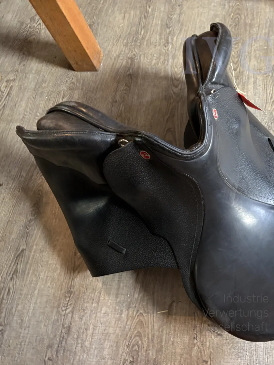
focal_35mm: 35
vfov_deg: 52.6
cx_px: 239
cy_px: 184
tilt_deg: -63.6
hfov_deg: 38.3
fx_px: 369
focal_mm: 5.96
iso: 200
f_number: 1.6
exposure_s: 1/50
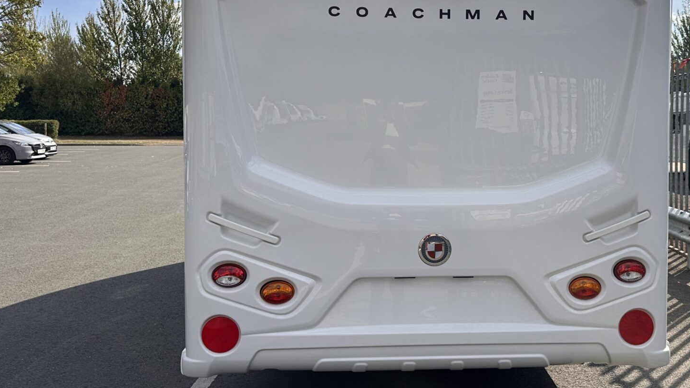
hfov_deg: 53.2
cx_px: 444
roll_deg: -1.0
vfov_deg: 31.8
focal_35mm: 37
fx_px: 677
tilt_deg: -2.2
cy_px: 144
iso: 80
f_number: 1.78
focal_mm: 6.86
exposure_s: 1/6623
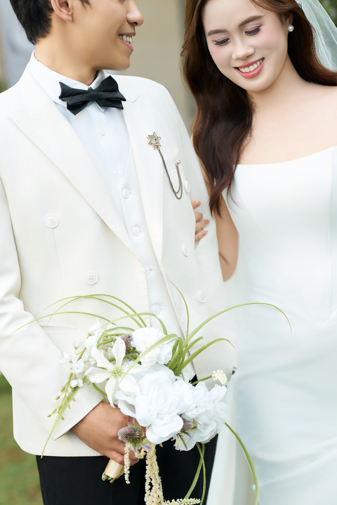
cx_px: 203
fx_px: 1306
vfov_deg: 21.9
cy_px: 277
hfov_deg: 14.7
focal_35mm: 93
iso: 320
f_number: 2
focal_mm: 61
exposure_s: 1/640
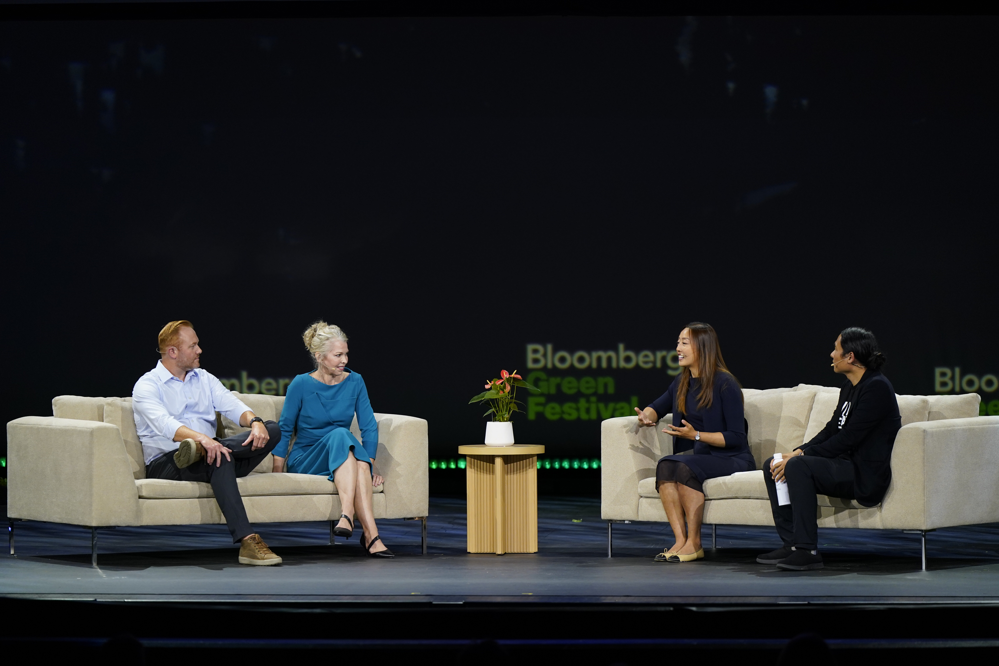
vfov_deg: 8.4
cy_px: 333
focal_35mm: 164
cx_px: 500
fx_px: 4551
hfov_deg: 12.5
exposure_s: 1/399
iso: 1600
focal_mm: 164
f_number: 2.8
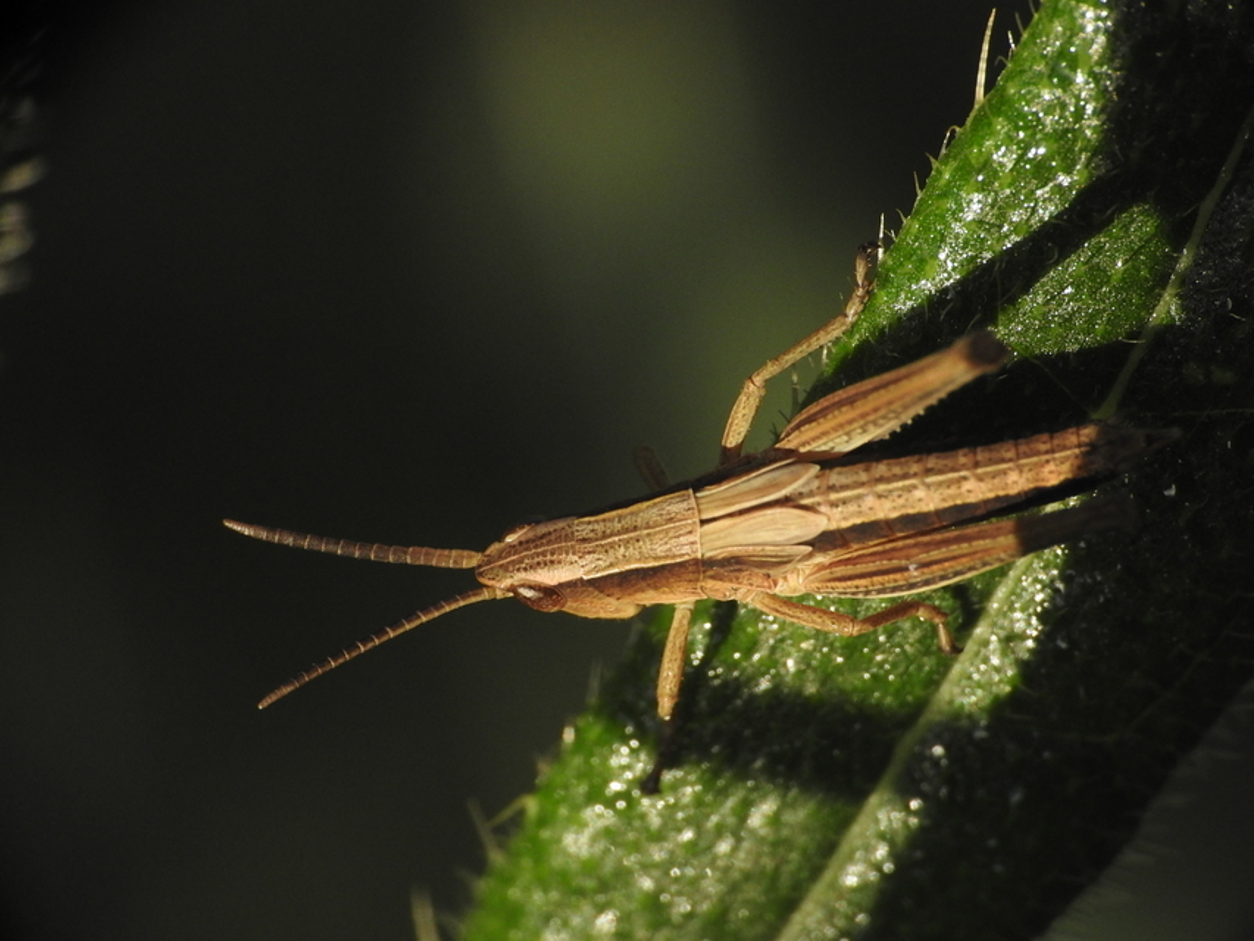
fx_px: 4891
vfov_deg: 11.0
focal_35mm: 135
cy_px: 470
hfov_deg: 14.6
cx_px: 627
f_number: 5
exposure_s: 1/640
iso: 400
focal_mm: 24.2
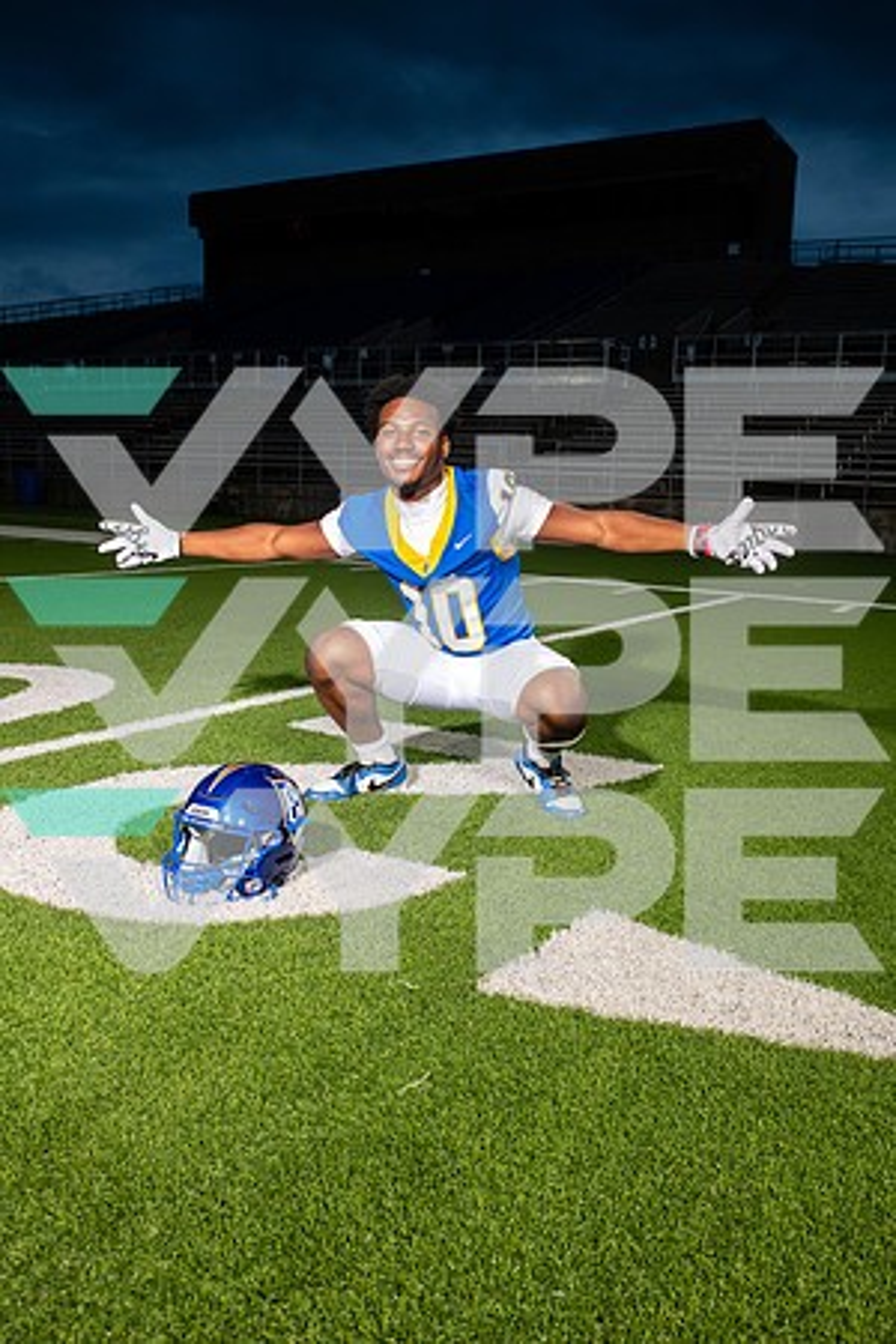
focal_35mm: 32
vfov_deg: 58.7
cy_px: 672
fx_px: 1195
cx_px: 448
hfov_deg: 41.1
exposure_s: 1/320
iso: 800
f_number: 7.1
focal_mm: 32
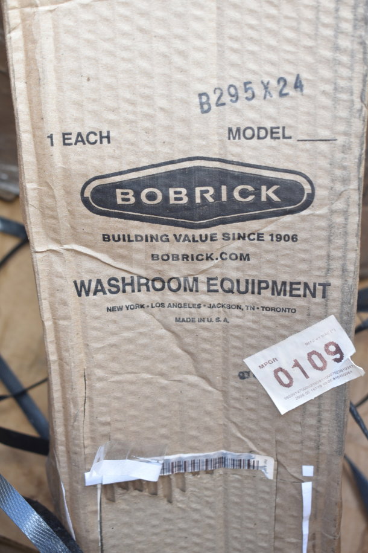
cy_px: 276
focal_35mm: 63
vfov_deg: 31.9
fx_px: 966
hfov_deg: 21.6
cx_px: 184
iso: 400
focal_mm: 42
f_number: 5
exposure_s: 1/60
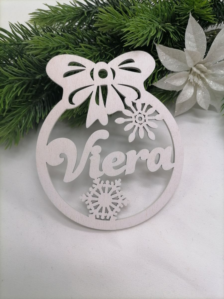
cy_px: 150
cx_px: 112
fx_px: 233
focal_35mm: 27
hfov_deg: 51.4
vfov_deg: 65.3
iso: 50
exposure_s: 1/100
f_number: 1.8
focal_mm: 5.4
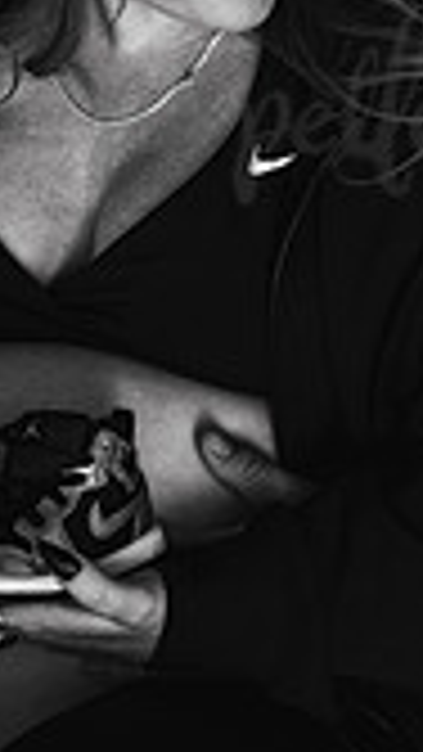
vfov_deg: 15.1
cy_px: 104
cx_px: 299
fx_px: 2810
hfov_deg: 8.6
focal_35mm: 141
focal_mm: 50
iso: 200
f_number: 2.8
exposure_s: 1/160
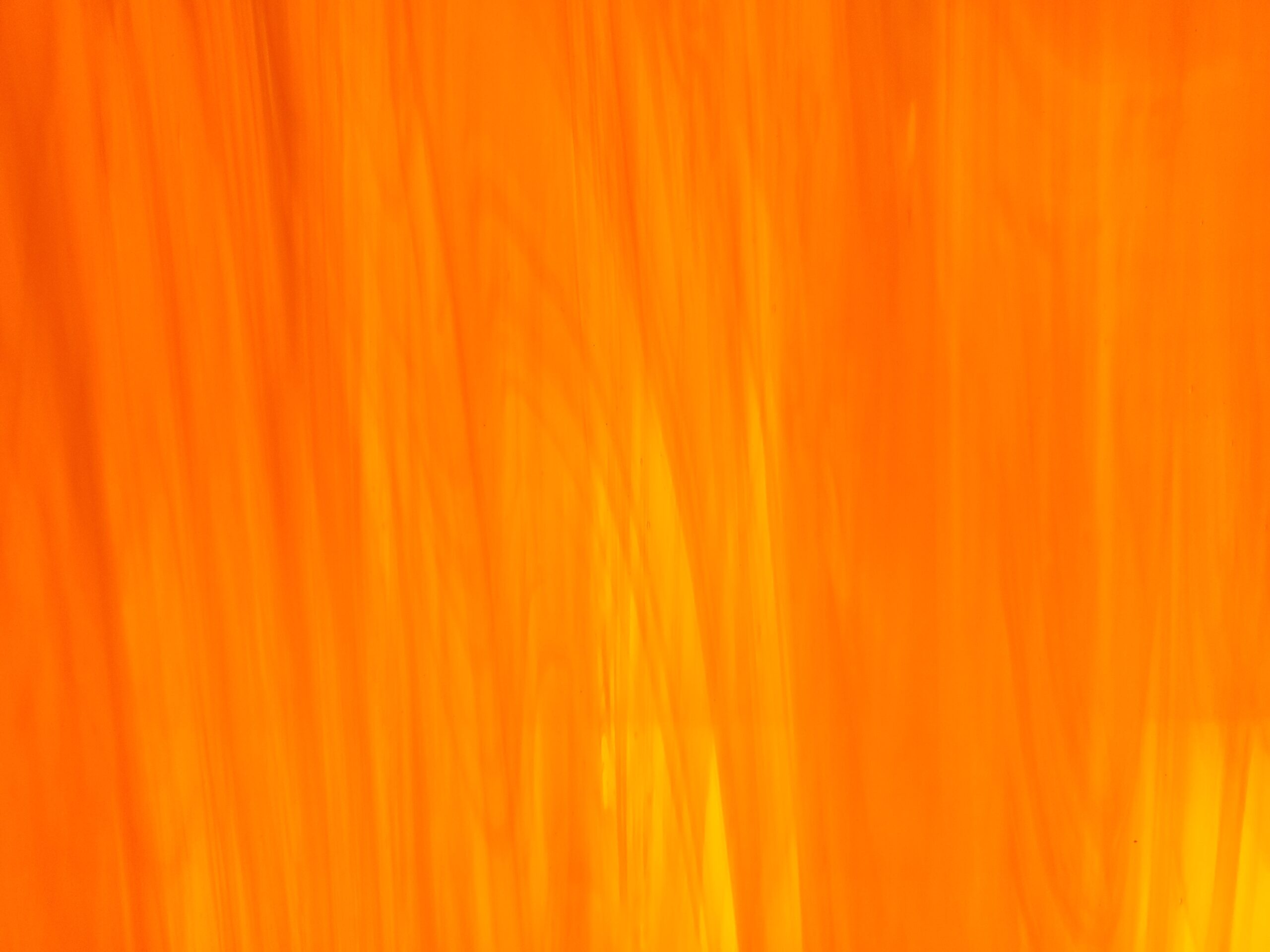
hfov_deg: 67.3
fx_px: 954
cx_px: 635
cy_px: 476
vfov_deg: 53.1
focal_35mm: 26
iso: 80
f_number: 1.5
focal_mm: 4.3
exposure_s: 1/180
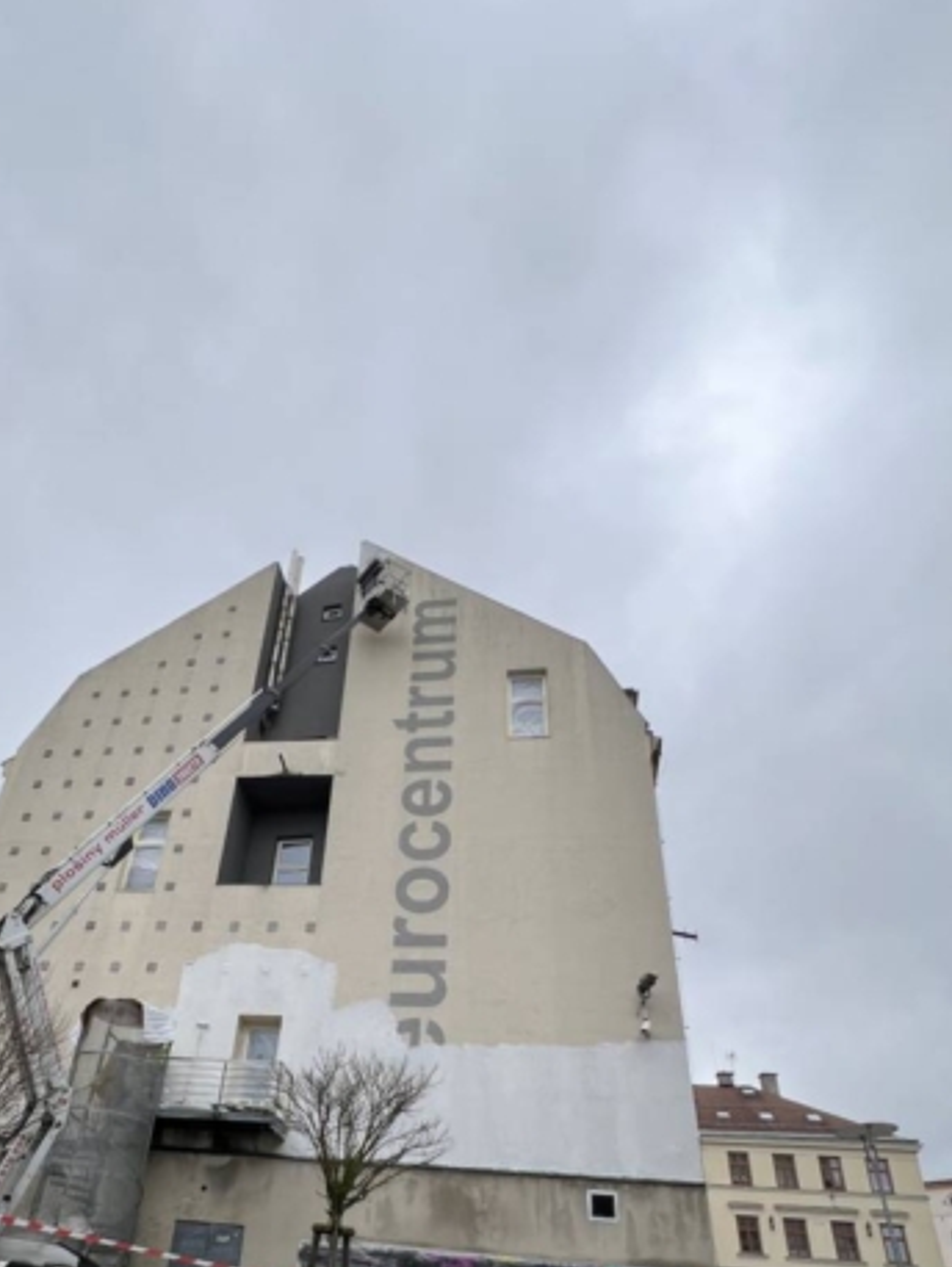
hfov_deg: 64.6
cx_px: 333
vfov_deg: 77.1
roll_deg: -6.6
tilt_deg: +26.3
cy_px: 912
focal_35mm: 20
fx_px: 733
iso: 32
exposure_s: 1/238
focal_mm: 1.57
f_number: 1.8
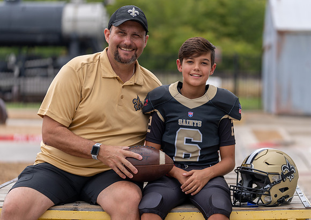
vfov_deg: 12.1
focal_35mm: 118
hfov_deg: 17.0
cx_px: 167
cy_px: 109
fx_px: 1038
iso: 160
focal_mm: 110
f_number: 2.8
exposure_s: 1/320
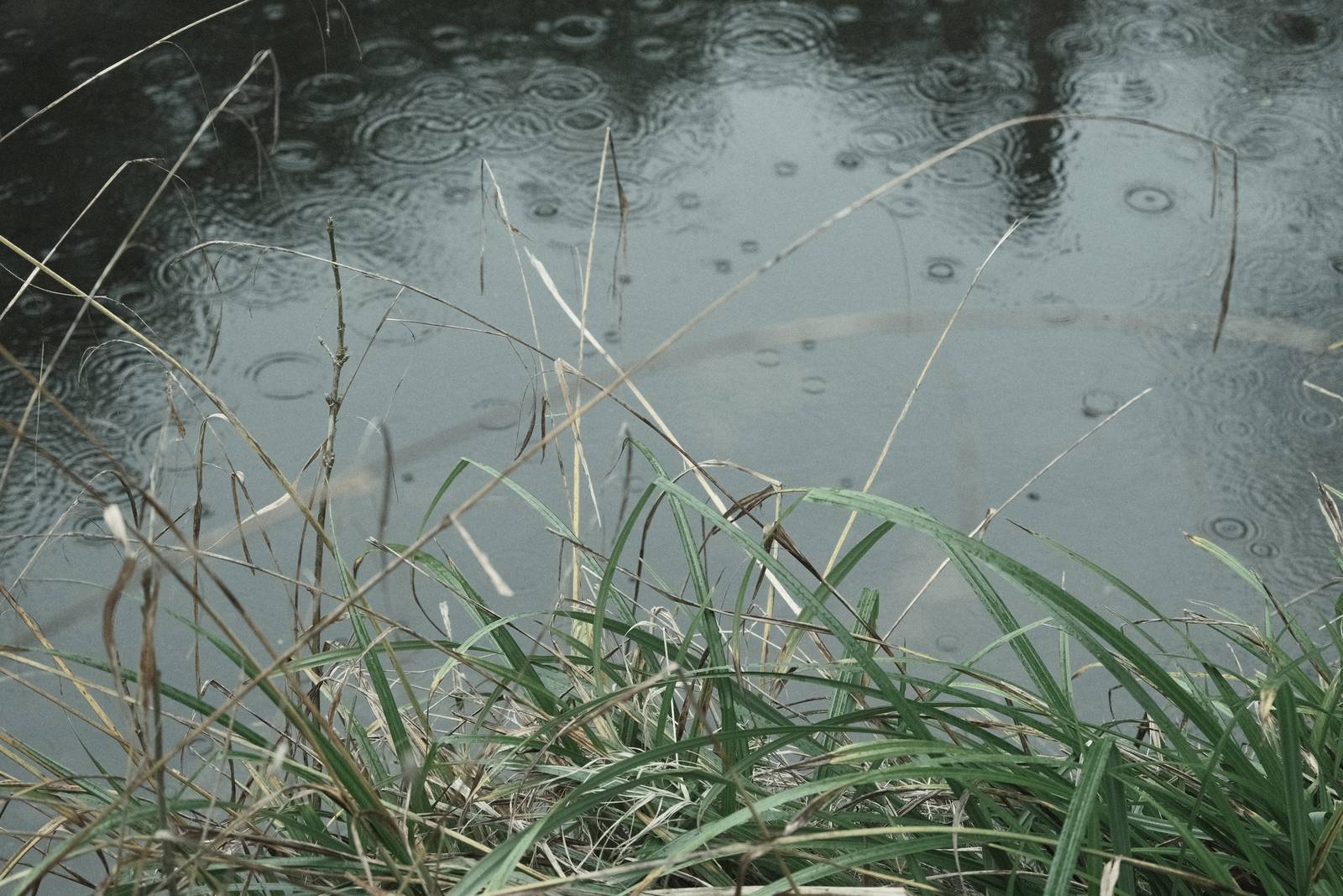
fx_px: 2835
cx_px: 672
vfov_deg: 18.0
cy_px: 448
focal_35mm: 76
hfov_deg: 26.6
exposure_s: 1/150
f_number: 4
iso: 3200
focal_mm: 50.5
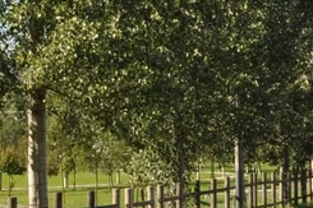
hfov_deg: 11.4
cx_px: -80
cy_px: -22
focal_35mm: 177
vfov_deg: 7.7
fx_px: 1538
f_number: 8
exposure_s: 1/250
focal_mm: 16
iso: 200
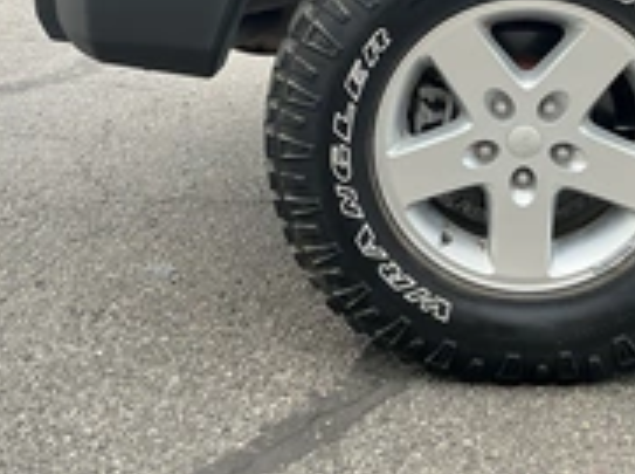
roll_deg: +0.5
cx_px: 372
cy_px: -21
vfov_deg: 22.5
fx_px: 1135
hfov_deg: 31.2
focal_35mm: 62
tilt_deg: -10.8
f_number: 1.8
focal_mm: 3
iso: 25
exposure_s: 1/316
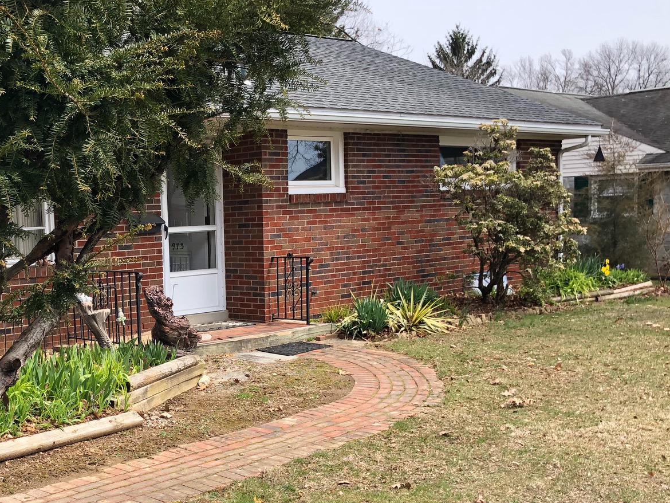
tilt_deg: -7.0
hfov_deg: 37.7
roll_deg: +2.2
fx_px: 949
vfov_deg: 29.4
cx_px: 152
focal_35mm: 49
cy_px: 345
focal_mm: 4
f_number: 1.8
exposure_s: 1/800
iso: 20
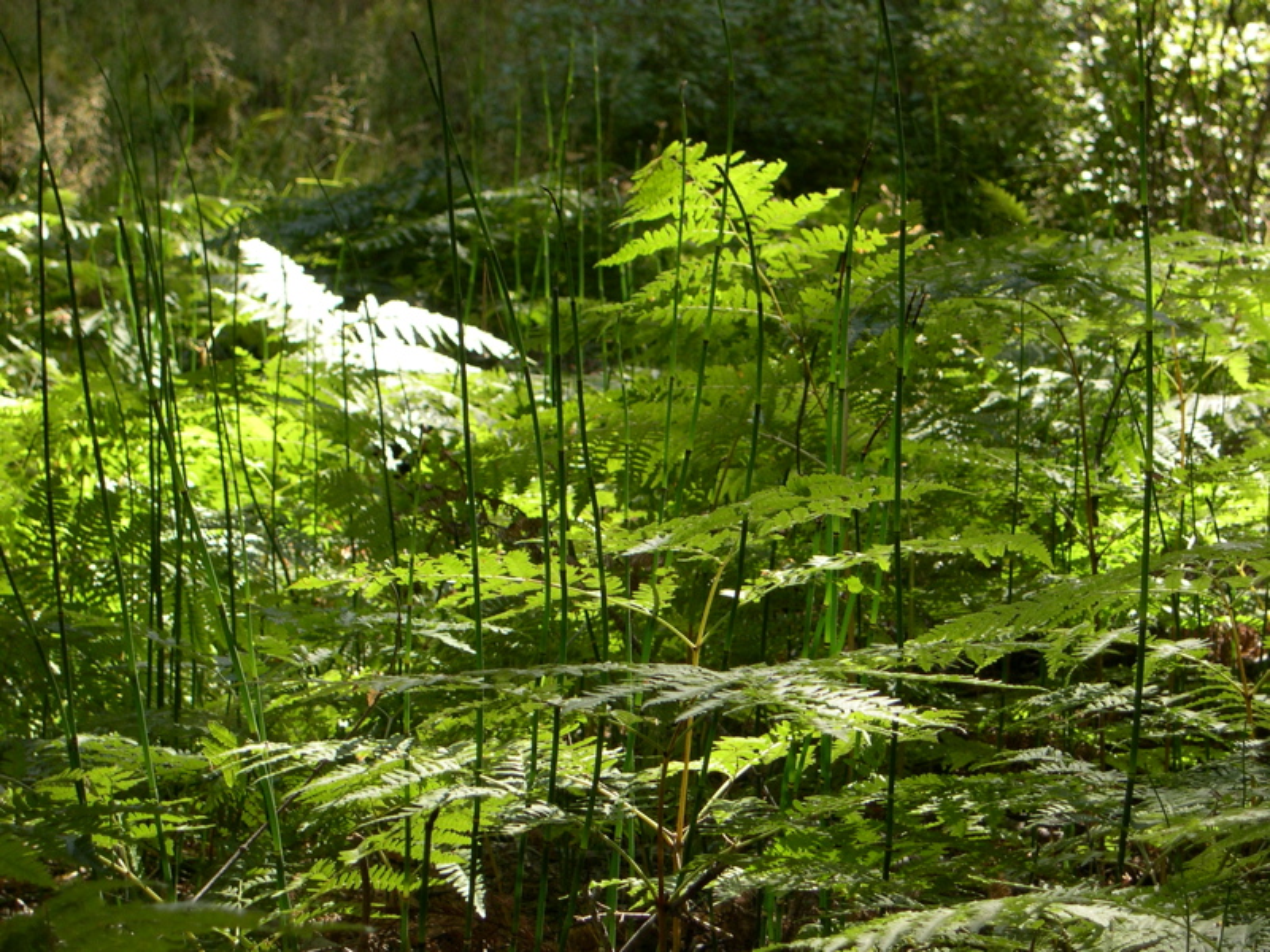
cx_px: 635
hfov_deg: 17.3
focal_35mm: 114
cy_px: 476
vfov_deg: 13.0
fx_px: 4182
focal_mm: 24
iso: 100
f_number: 4.9
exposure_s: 1/85
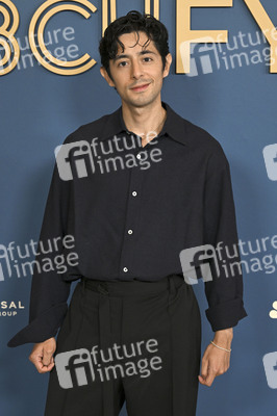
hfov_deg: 16.2
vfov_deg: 24.2
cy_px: 208
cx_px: 138
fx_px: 971
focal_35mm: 84
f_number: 5.6
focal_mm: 84
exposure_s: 1/320
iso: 2000
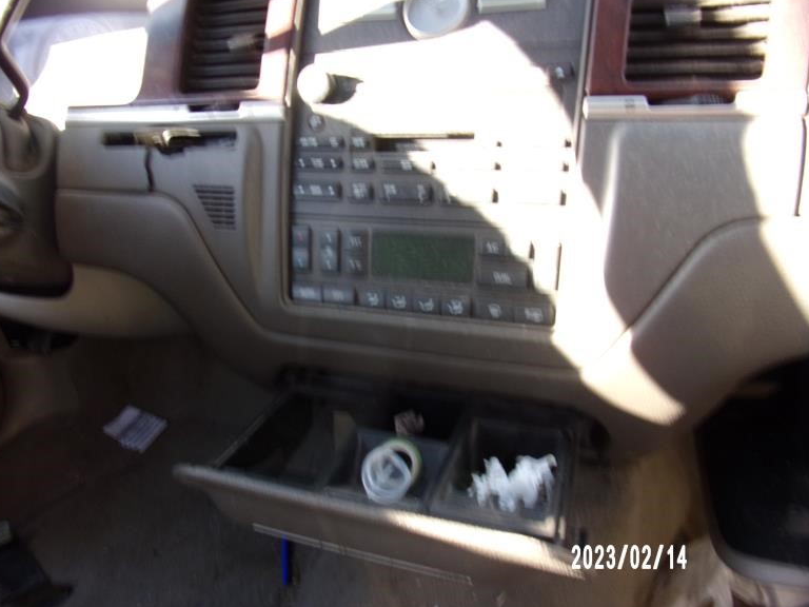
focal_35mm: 25
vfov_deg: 54.9
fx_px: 584
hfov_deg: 69.4
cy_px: 311
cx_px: 390
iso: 82
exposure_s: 1/34
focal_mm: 4.3
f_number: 3.3
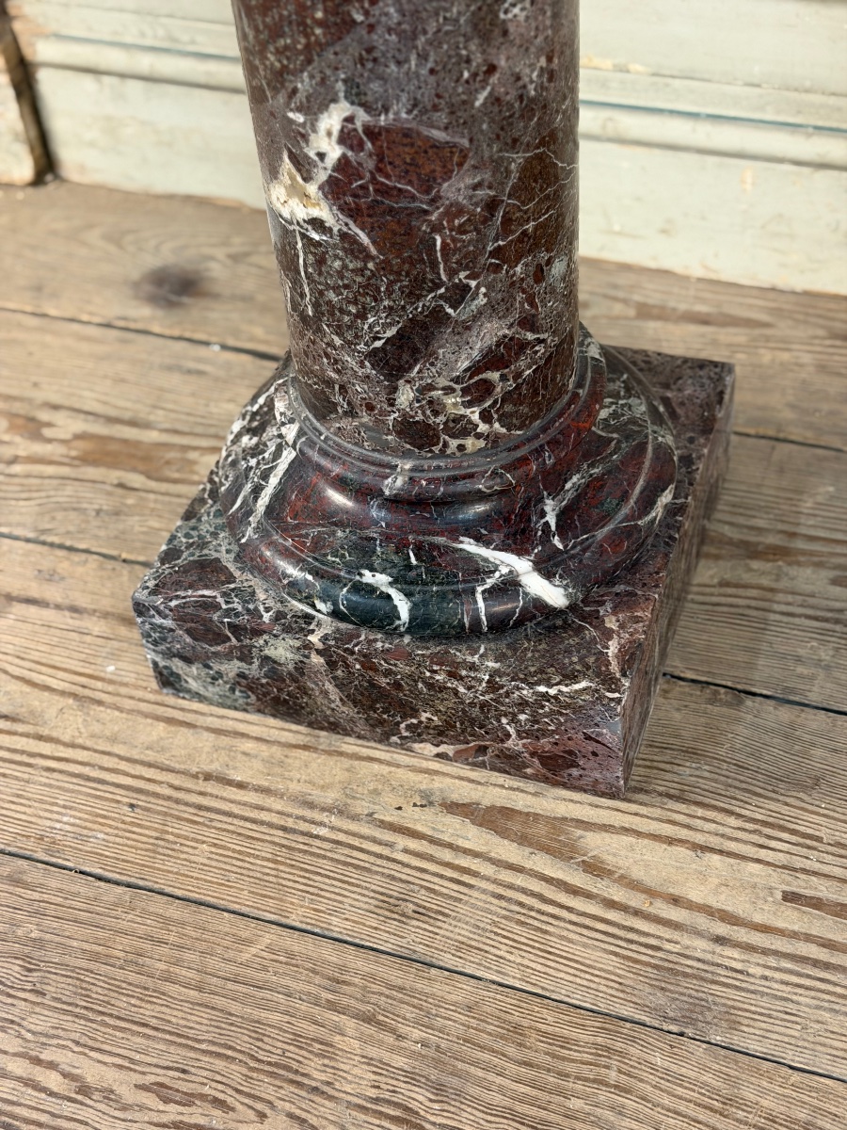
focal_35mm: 48
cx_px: 424
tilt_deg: -45.9
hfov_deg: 30.3
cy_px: 565
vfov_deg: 39.7
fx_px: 1566
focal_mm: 6.76
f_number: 1.78
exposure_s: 1/50
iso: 250
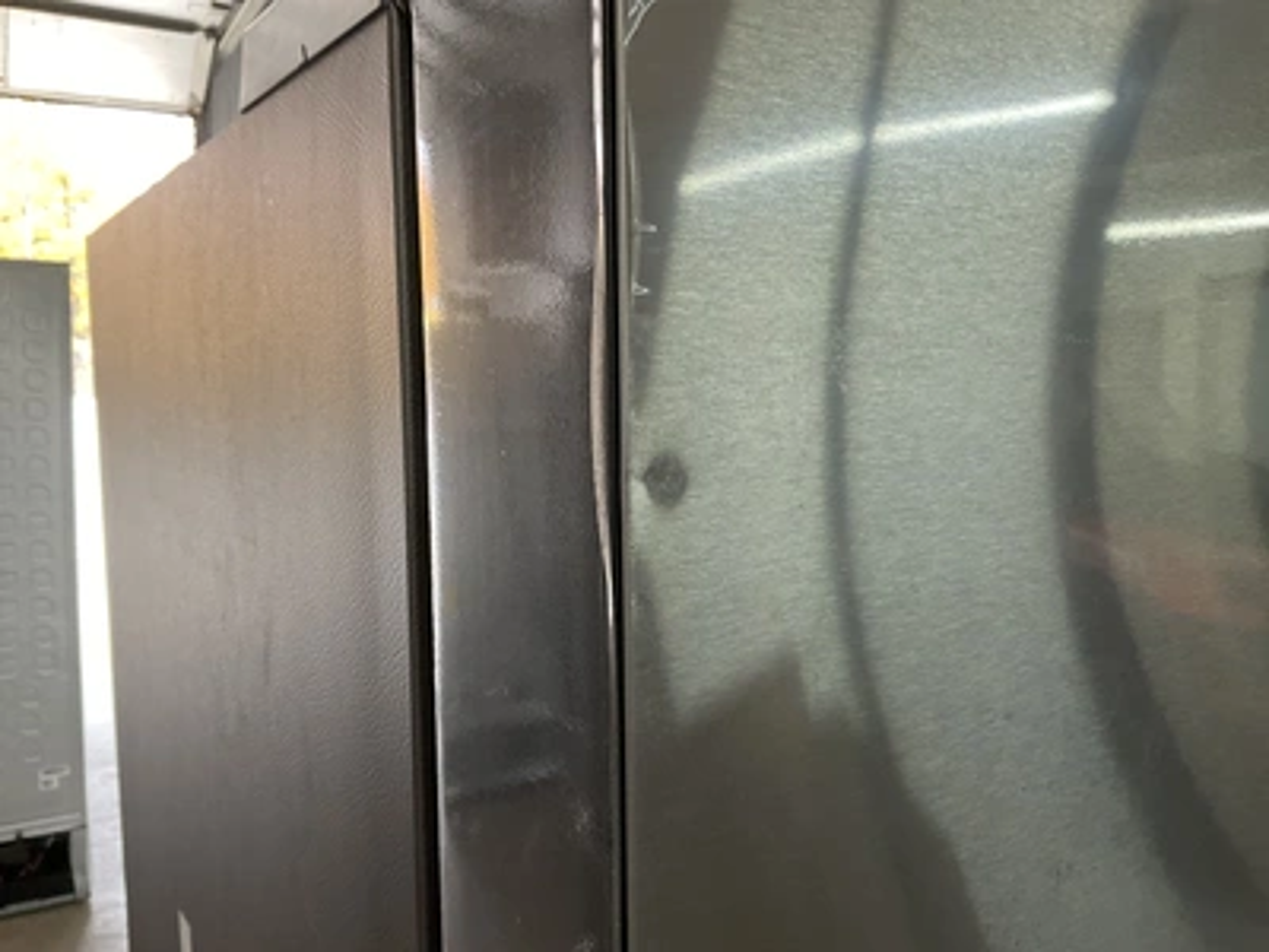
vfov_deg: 48.2
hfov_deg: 61.7
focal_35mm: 29
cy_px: 476
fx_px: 1063
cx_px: 634
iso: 125
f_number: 1.8
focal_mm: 3
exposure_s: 1/60
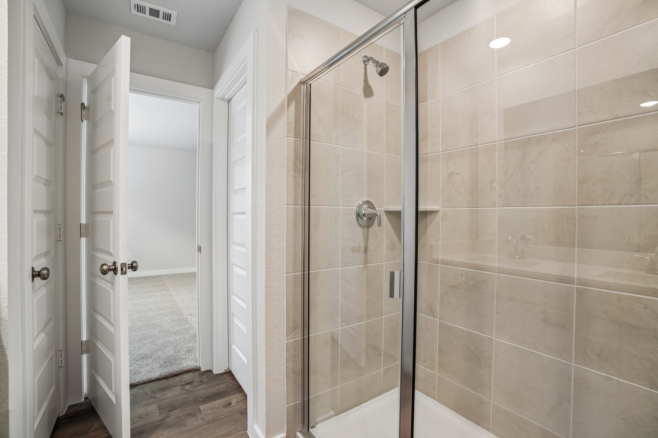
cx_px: 329
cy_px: 219
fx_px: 292
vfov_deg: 73.7
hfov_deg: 96.7
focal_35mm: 16
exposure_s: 1/15
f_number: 8
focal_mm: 16
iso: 400
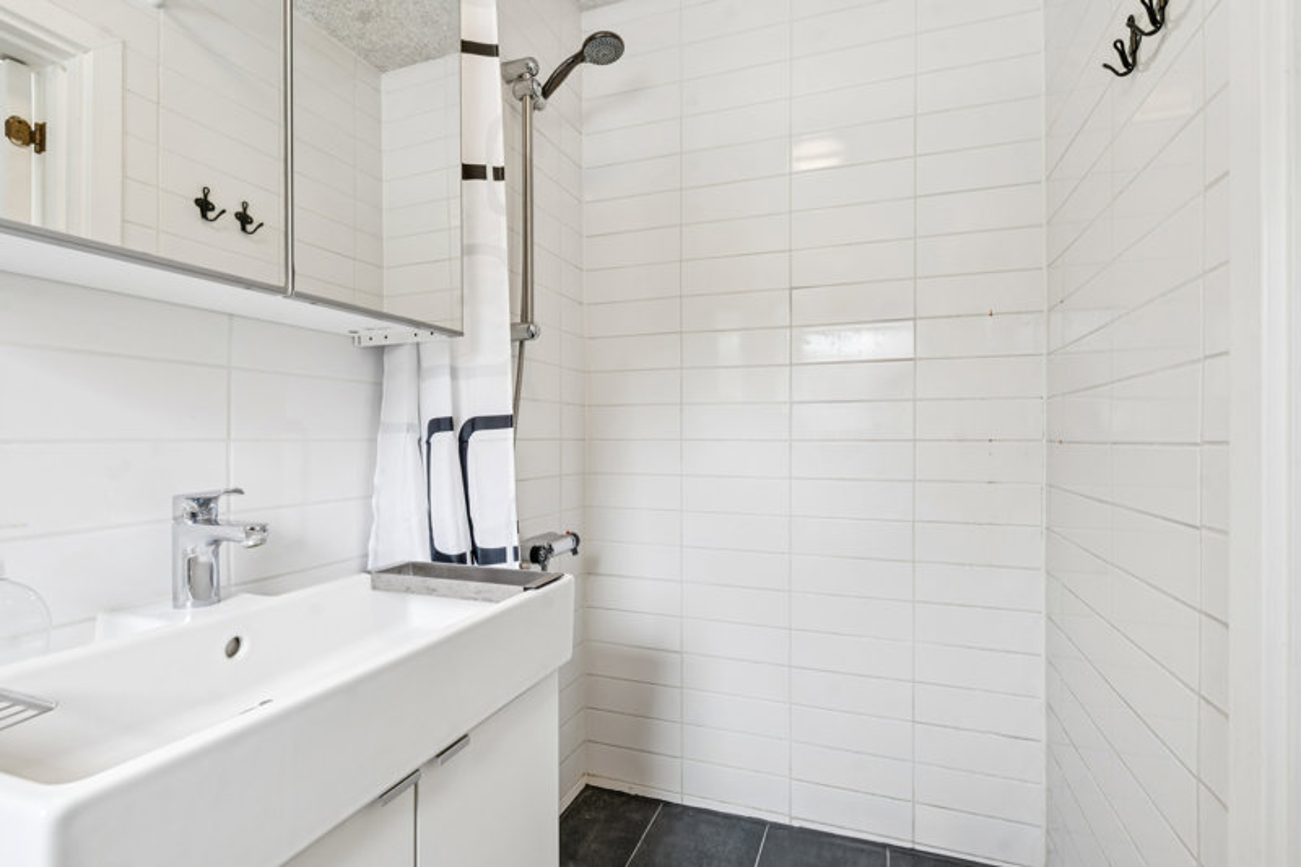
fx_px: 614
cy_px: 434
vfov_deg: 70.4
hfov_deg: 93.3
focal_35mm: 17
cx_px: 650
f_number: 8
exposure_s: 1/3.33
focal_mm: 17
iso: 200
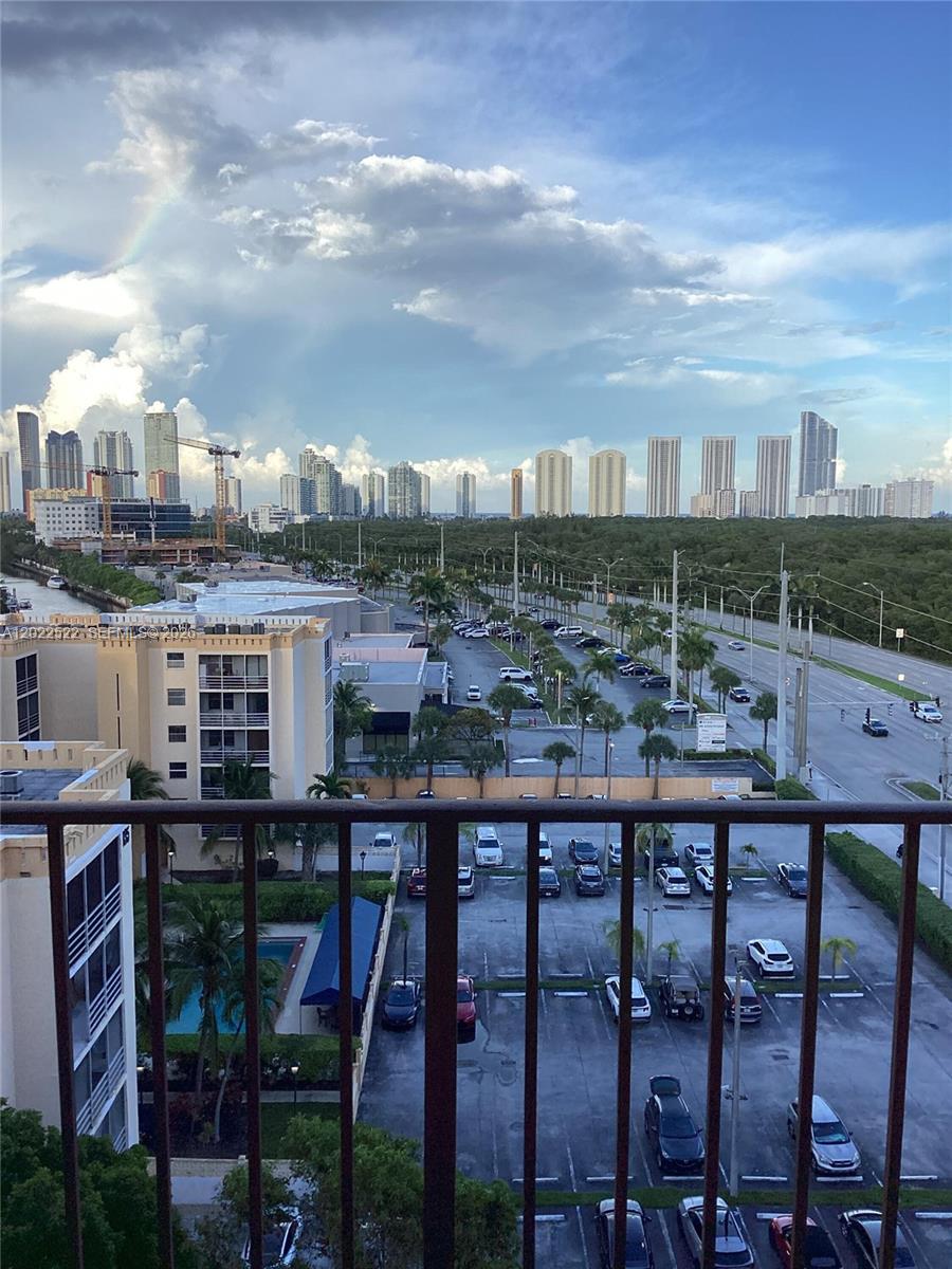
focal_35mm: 31
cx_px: 476
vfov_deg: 58.4
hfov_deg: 45.4
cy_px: 634
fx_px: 1137
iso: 25
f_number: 2.4
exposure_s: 1/494
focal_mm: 3.3
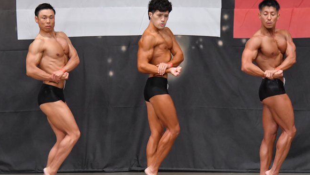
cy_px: 97
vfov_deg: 4.9
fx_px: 2039
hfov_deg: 8.7
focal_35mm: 248
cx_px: 164
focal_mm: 135
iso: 5000
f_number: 5.6
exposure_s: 1/400
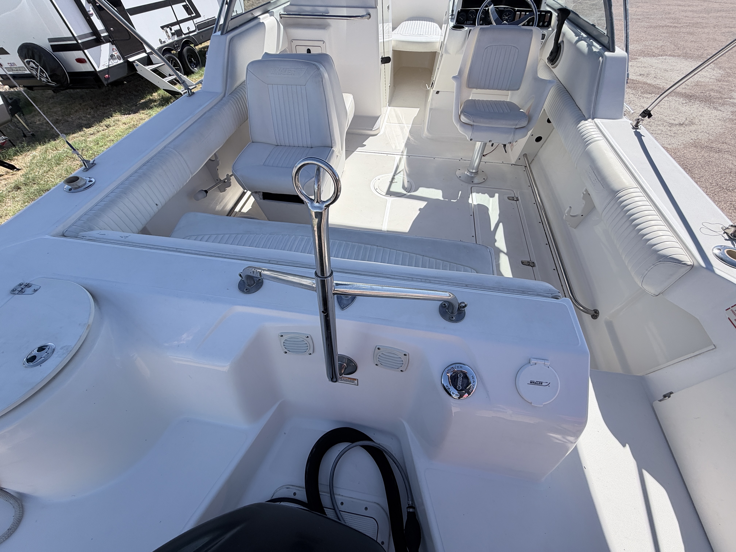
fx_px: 298
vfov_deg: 85.7
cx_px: 368
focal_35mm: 14
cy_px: 276
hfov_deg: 102.1
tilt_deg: -49.4
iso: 32
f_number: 2.2
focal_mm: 2.22
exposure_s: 1/770
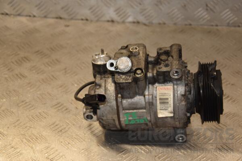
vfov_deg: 17.5
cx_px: 121
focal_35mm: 78
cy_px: 80
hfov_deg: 26.0
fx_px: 524
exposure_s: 1/200
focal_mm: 52
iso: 800
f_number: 5.6
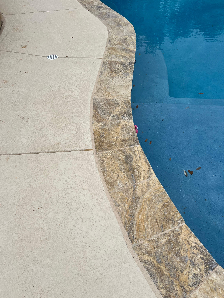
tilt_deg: -49.0
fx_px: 224
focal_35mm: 26
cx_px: 112
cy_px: 149
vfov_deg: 67.3
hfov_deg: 53.1
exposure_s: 1/3077
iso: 50
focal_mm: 5.7
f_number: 1.5
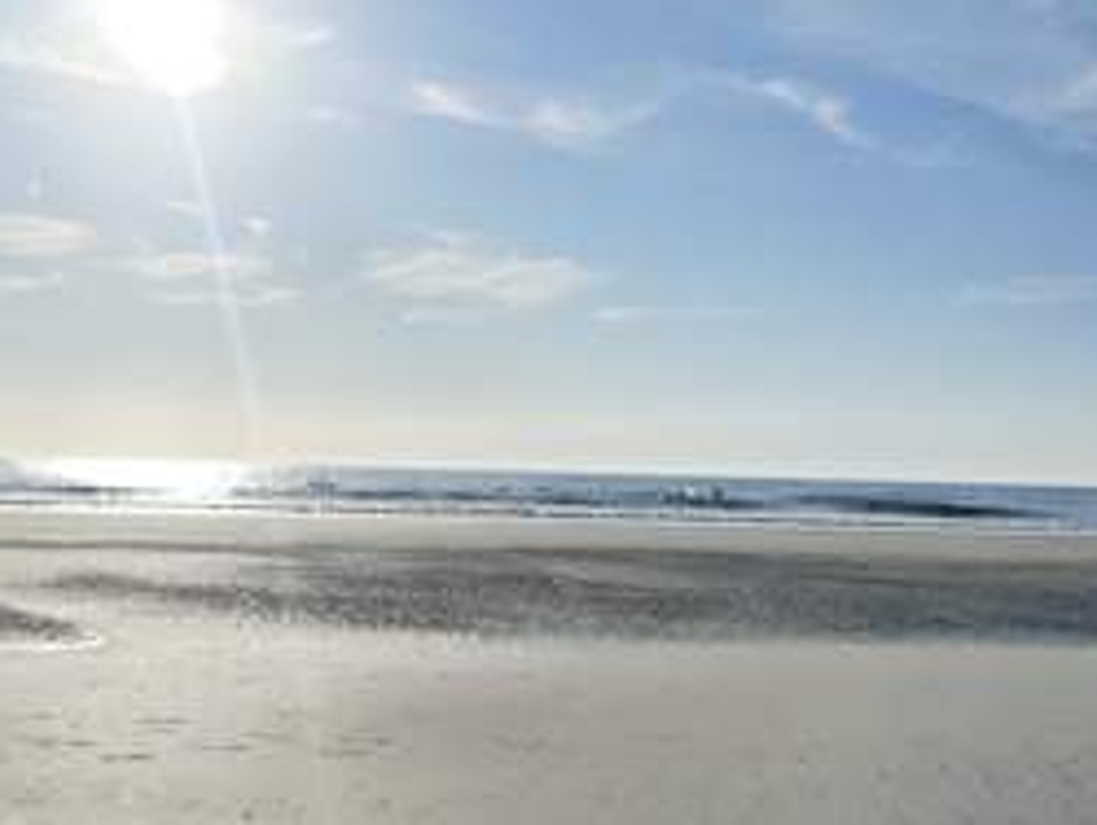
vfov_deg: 31.6
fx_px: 1459
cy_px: 428
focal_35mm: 46
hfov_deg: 41.0
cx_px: 448
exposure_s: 1/7576
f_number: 1.78
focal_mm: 6.86
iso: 80
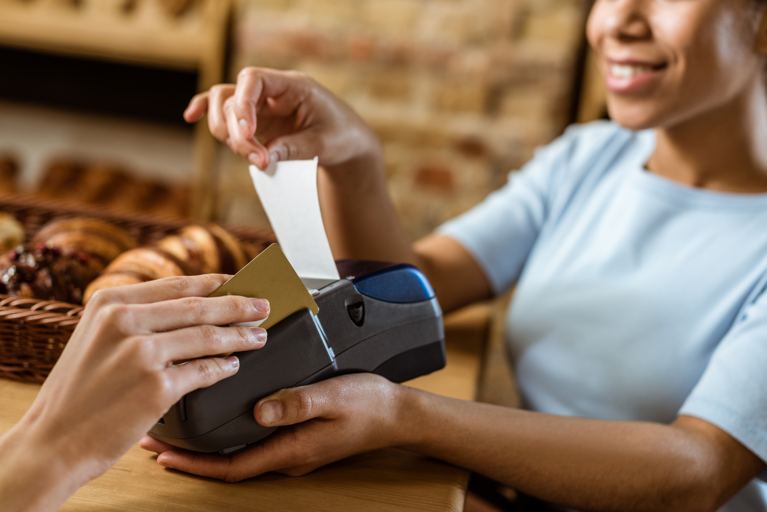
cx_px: 384
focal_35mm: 50
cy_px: 256
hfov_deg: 39.6
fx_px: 1066
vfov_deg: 27.0
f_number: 2.8
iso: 200
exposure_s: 1/125
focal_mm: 50
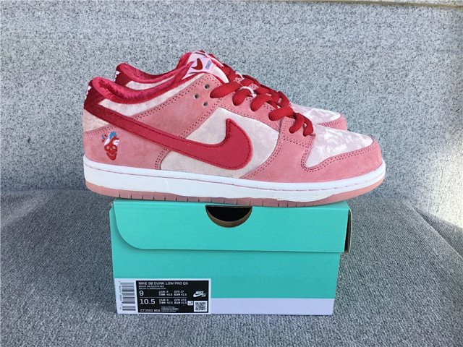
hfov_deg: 58.4
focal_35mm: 31
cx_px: 232
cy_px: 174
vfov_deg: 45.4
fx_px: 415
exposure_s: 1/344
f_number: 2.4
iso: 25
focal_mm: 3.3
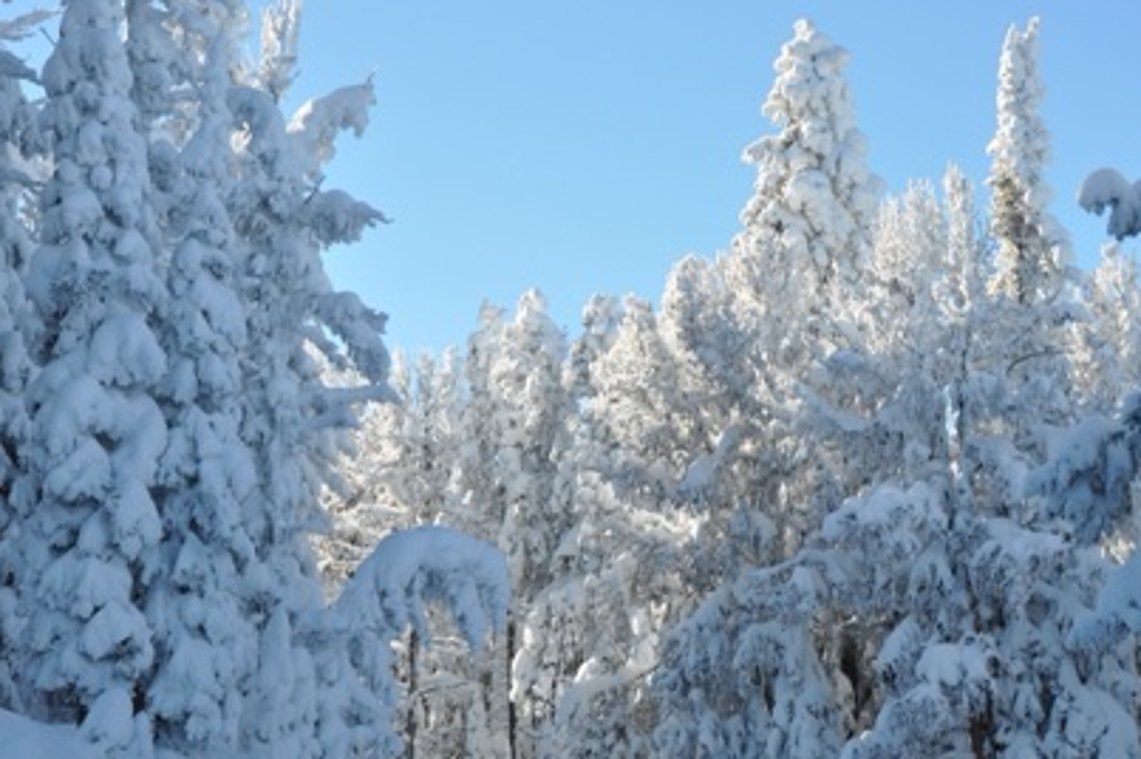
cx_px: 657
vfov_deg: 14.7
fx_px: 2945
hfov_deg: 21.9
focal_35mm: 93
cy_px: 358
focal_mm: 52
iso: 200
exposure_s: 1/320
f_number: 9
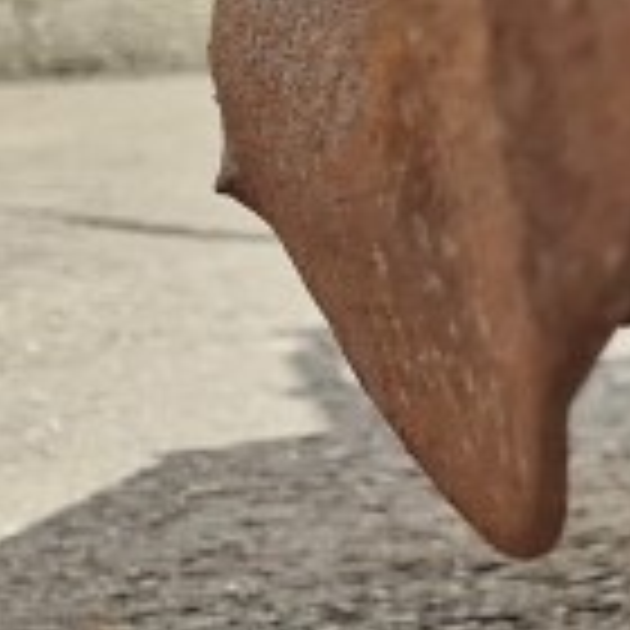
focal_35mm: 149
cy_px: 855
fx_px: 3068
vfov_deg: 11.4
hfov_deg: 8.8
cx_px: 2079
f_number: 1.8
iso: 50
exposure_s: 1/423
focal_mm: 5.4
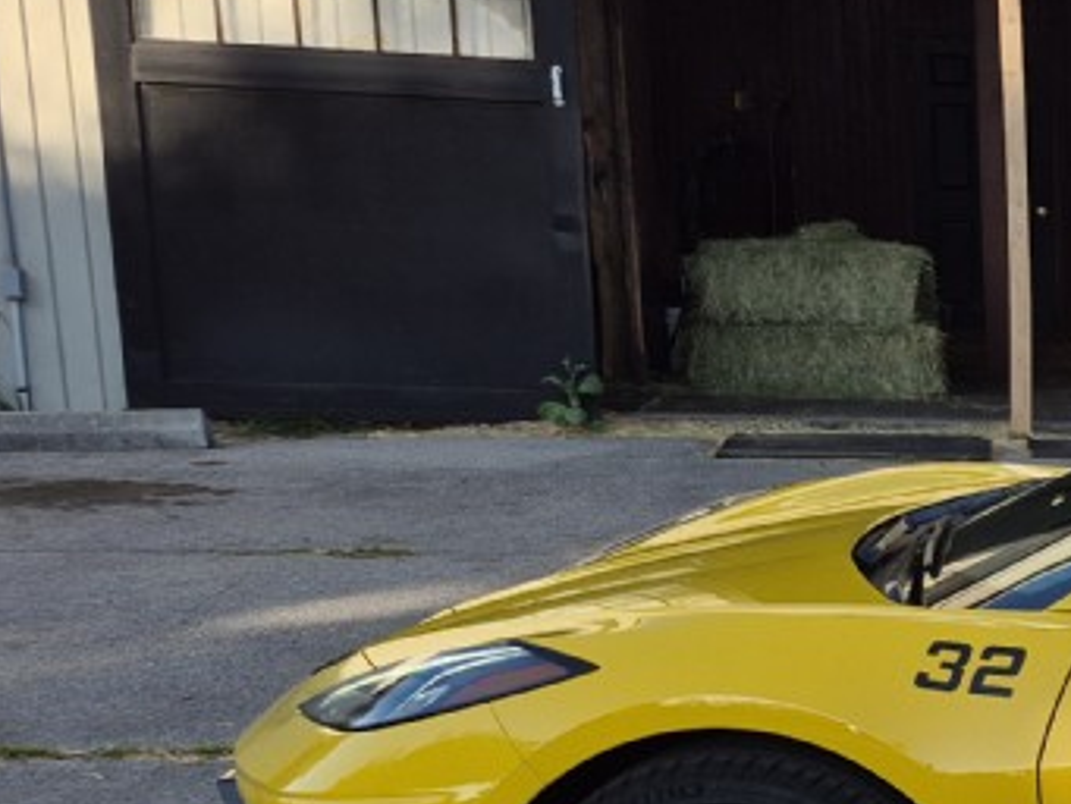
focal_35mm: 81
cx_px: 1621
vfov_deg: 17.8
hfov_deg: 20.5
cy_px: 817
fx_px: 2507
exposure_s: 1/912
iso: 25
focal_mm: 5.4
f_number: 1.8
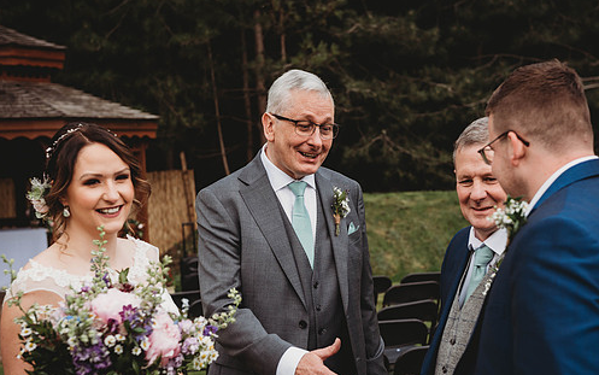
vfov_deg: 18.9
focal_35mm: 69
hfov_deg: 29.8
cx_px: 313
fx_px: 1127
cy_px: 230
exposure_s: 1/640
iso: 200
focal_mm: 58
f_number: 5
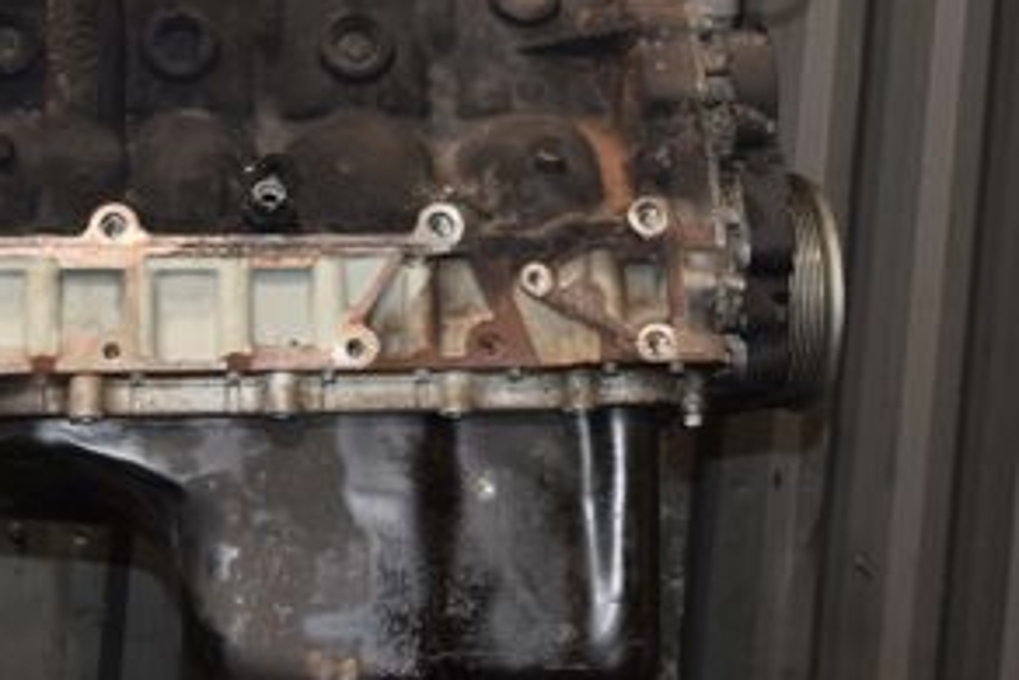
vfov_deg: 16.4
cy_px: 63
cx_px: 489
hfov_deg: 24.7
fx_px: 2325
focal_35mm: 82
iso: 800
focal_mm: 25
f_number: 5
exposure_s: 1/60
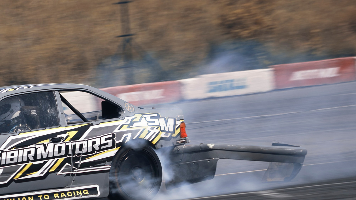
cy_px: 167
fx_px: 3379
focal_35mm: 358
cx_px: 39
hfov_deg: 6.0
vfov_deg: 3.4
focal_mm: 140
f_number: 8
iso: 100
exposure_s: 1/125
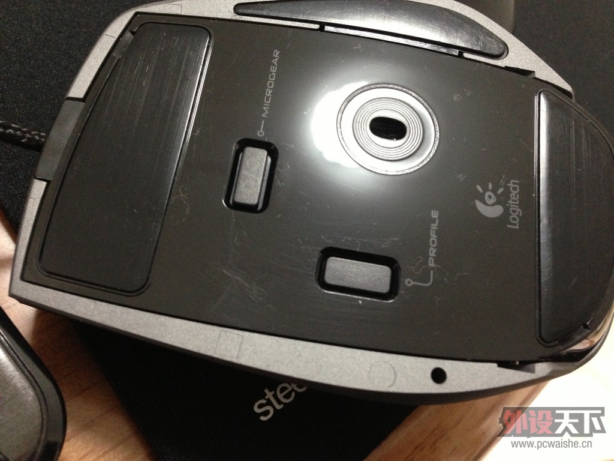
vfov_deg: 42.9
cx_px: 307
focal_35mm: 33
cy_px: 230
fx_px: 585
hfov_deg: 55.4
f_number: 2.4
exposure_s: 1/15
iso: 400
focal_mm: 4.13
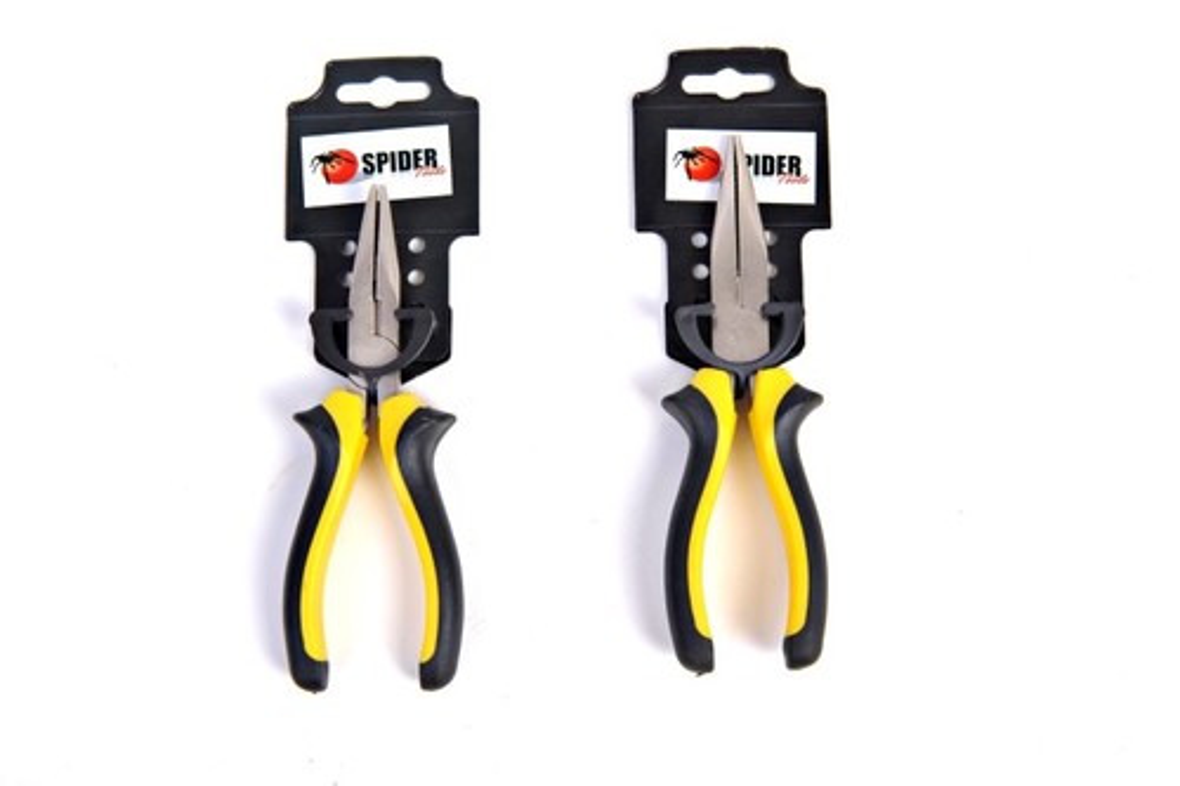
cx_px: 590
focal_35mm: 48
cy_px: 393
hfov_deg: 41.1
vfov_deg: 28.1
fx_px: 1573
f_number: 10
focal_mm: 48
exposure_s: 1/160
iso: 125
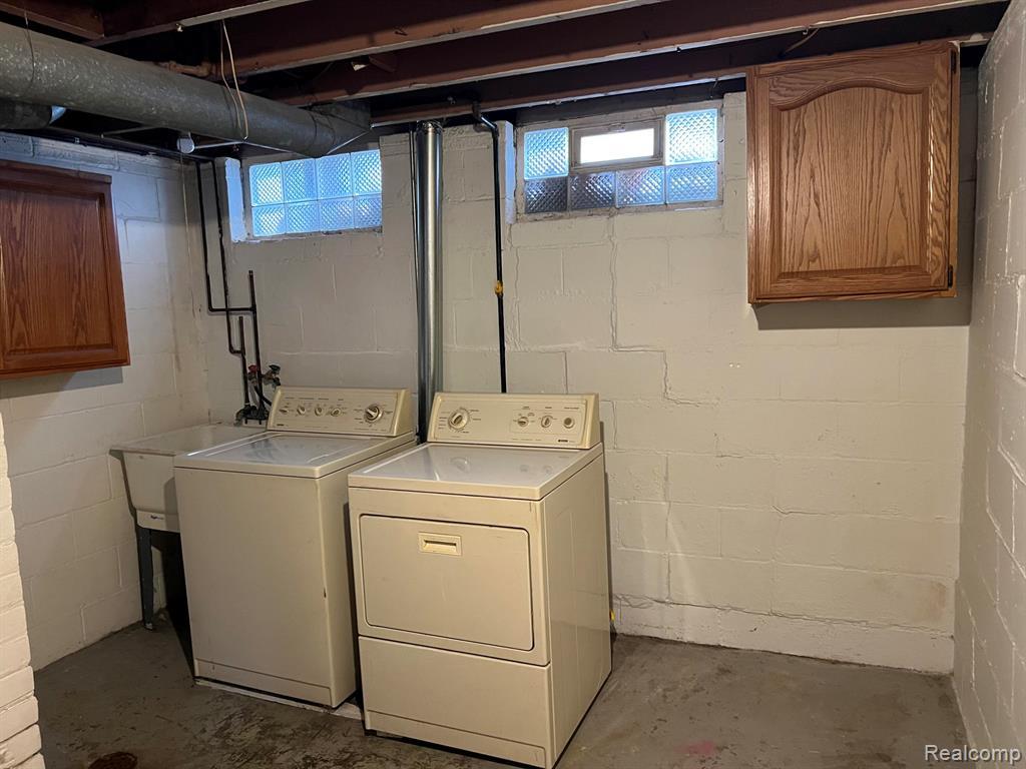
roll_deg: +2.0
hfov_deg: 67.3
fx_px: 771
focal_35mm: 26
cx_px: 513
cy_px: 384
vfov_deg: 53.1
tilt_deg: -7.0
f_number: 1.5
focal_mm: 5.7
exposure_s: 1/60
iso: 500
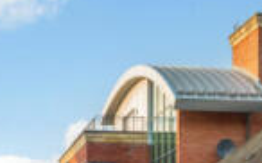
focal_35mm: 87
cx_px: 16
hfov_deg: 23.1
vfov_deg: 14.1
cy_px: 235
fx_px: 621
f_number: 8
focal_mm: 19
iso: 400
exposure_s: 1/125
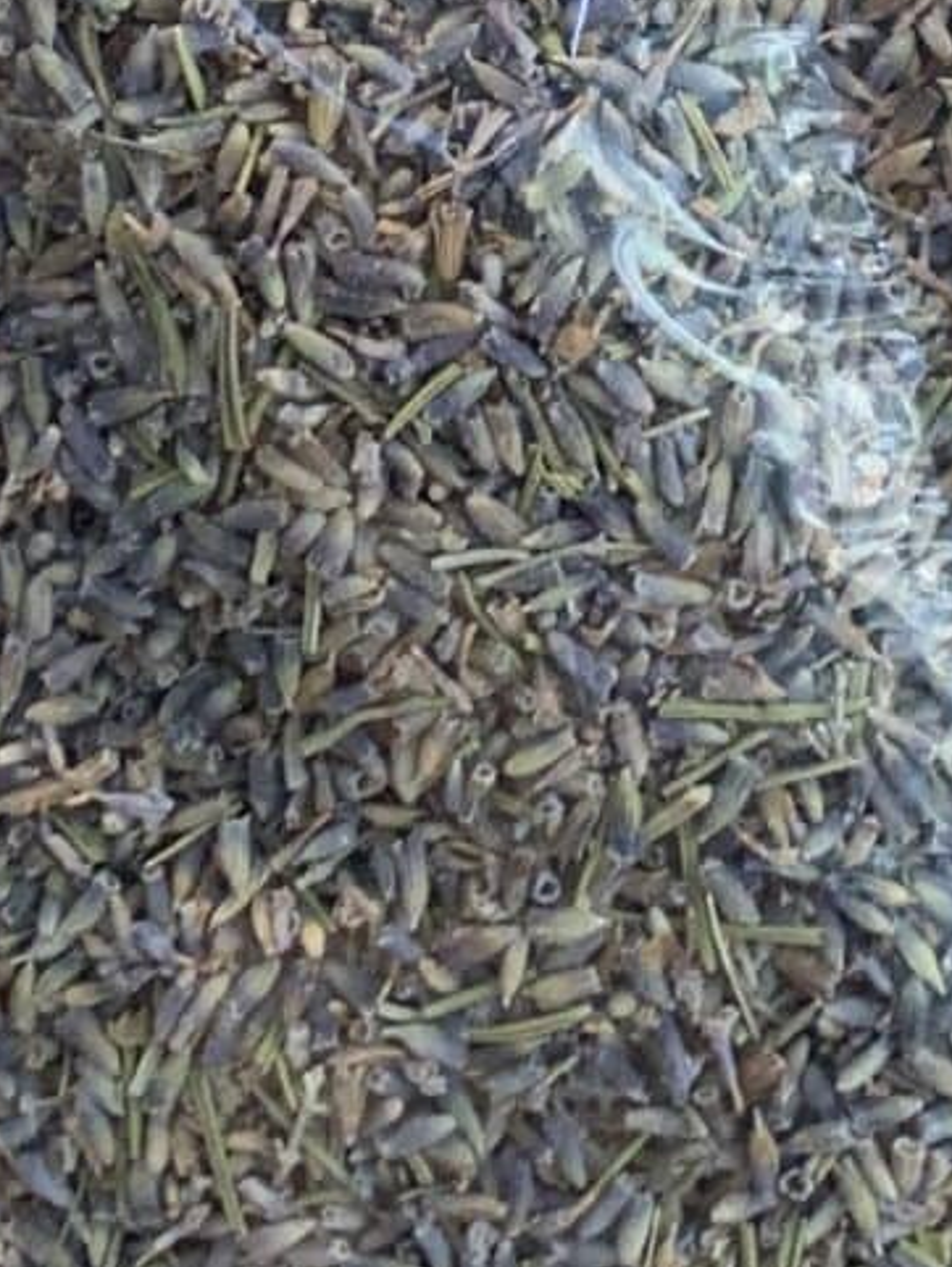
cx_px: 431
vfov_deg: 14.0
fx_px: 5056
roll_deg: -2.8
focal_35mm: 138
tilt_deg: -5.3
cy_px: -103
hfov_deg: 10.8
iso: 80
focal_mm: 4.25
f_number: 1.8
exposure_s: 1/121
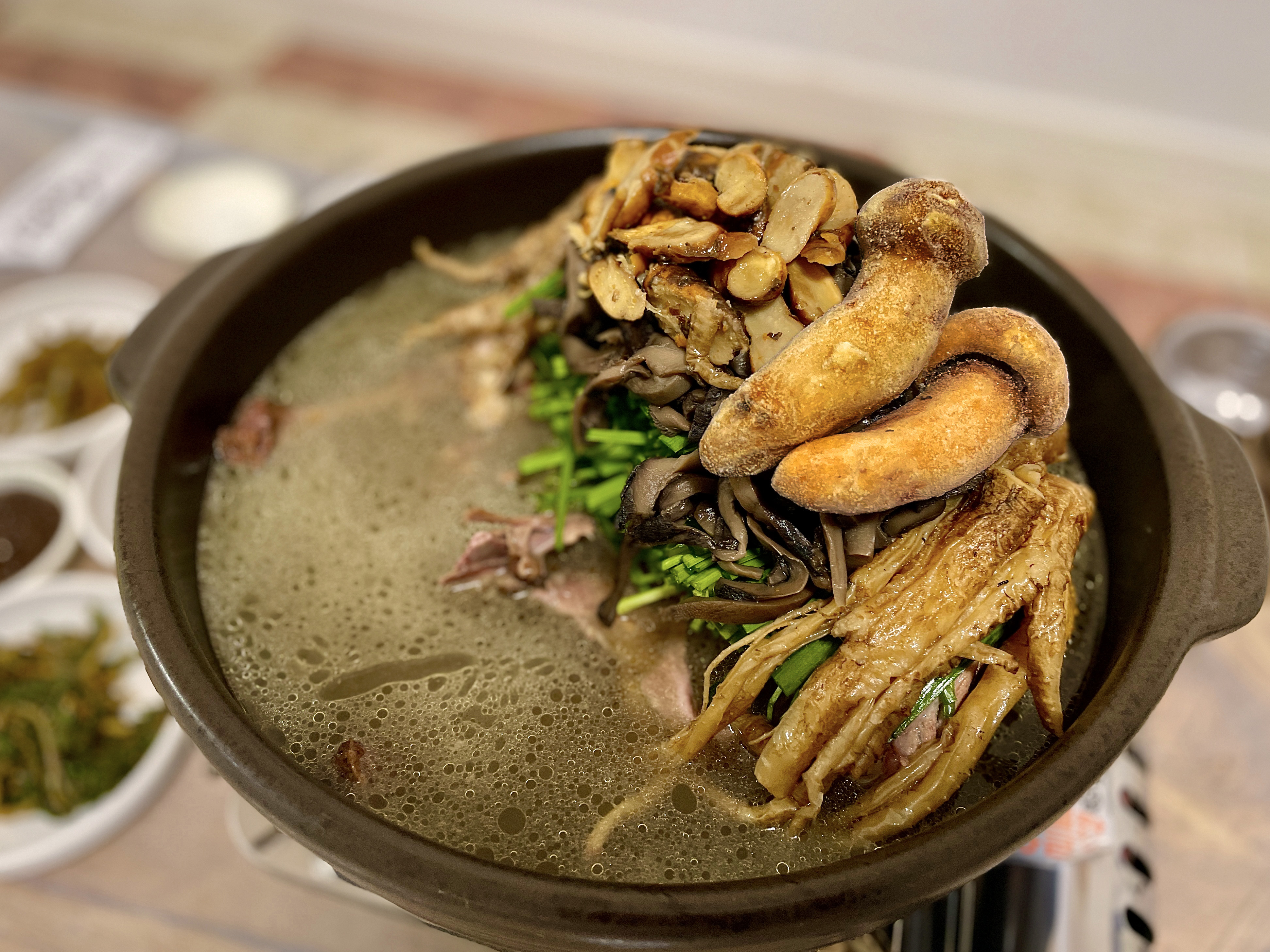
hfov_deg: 65.3
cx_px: 628
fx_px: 991
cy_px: 461
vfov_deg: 51.3
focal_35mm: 27
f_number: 1.6
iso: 160
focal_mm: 4.2
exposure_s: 1/60
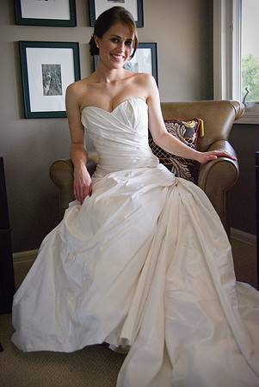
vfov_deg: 42.3
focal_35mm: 46
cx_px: 130
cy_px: 194
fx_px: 501
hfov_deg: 29.0
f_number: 3.5
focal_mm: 31
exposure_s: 1/400
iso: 640
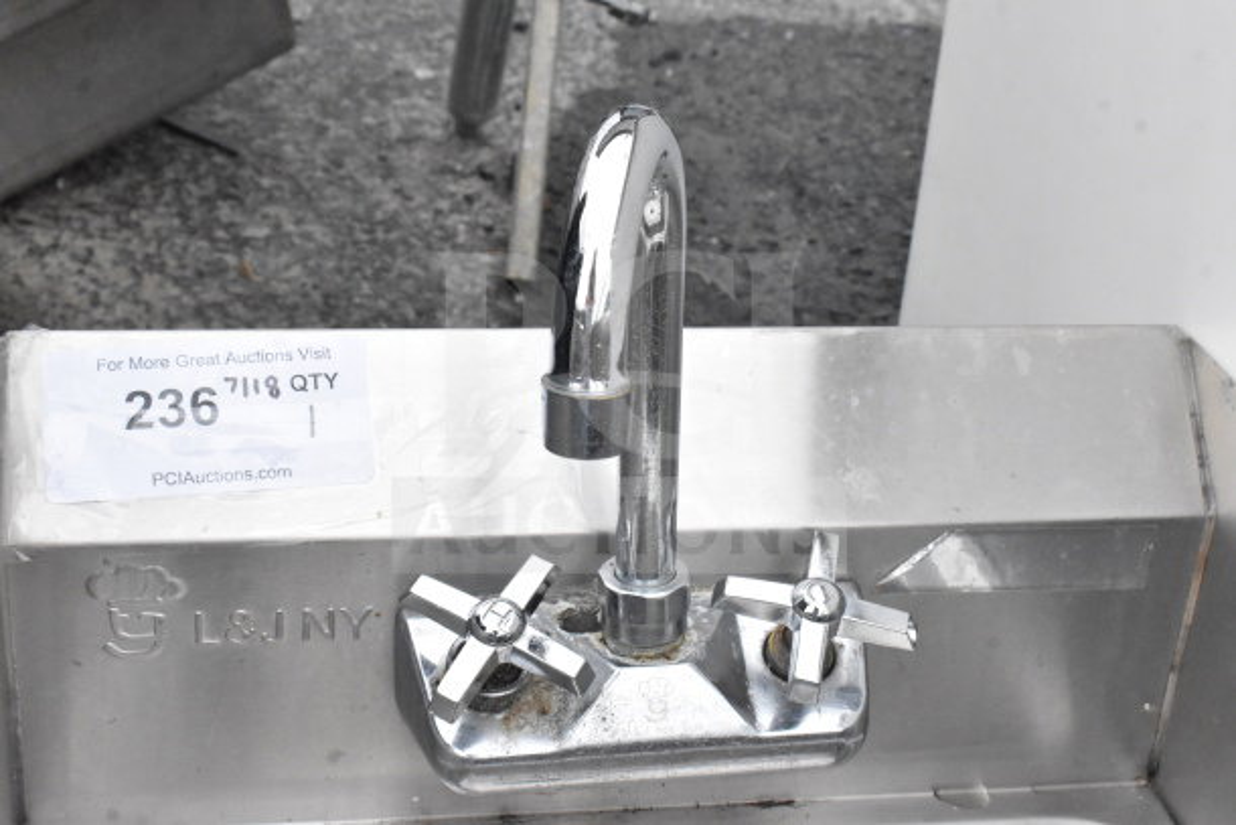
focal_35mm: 57
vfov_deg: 23.8
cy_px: 412
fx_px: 1957
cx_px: 618
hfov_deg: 35.0
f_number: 16
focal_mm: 38
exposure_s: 1/1000
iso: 6400
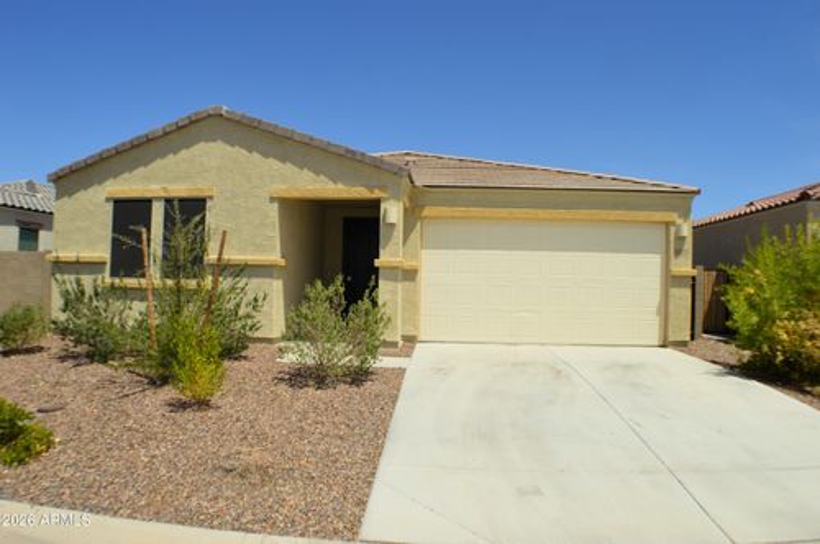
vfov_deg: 39.9
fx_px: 751
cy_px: 272
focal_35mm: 33
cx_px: 410
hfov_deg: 57.3
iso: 100
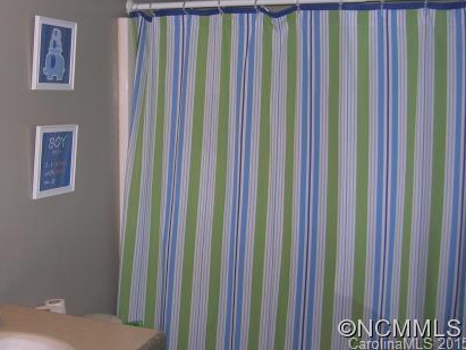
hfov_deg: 39.1
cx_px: 150
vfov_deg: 30.0
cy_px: 108
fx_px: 647
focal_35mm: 48
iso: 50
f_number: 2.9
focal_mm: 5.7
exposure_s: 1/60.1
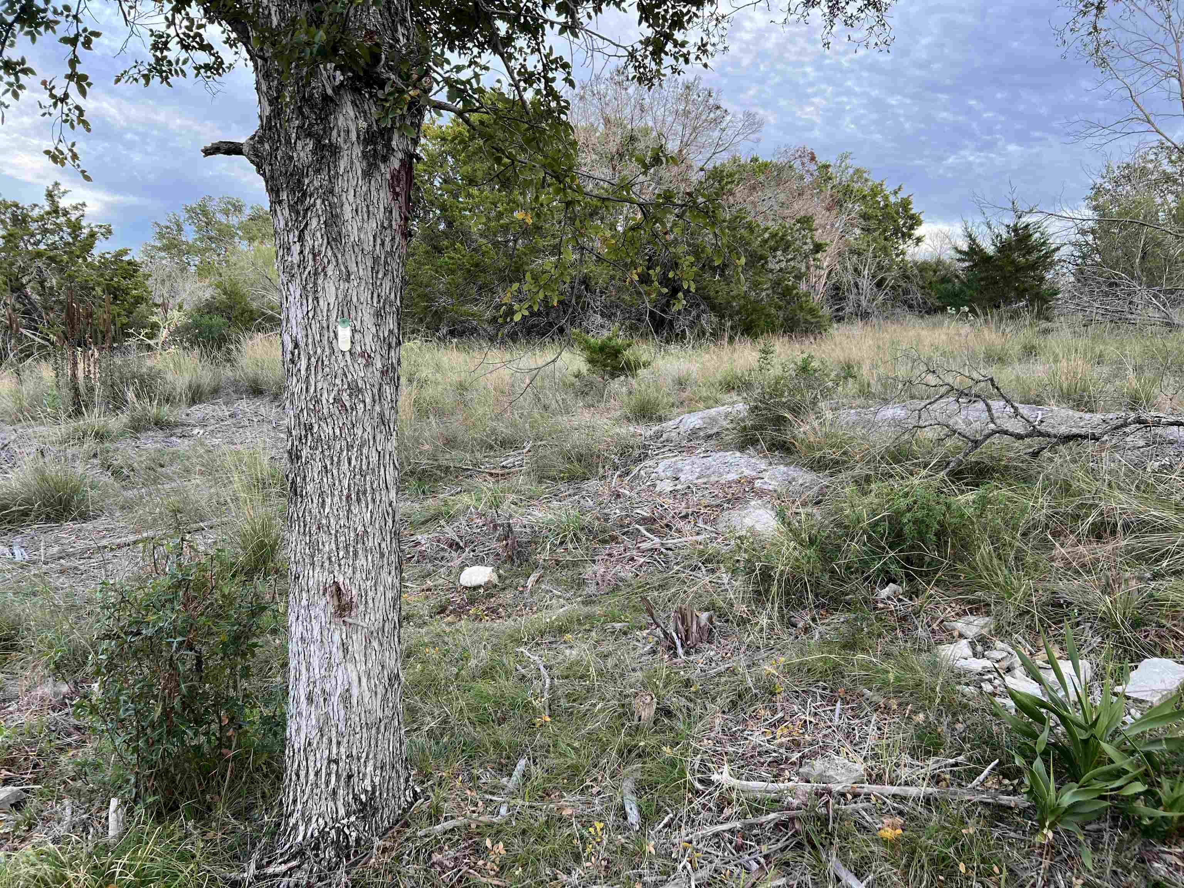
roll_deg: -3.4
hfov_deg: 67.3
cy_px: 444
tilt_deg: -6.8
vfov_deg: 53.1
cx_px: 592
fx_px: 889
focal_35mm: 26
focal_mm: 5.7
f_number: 1.5
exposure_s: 1/163
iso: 40
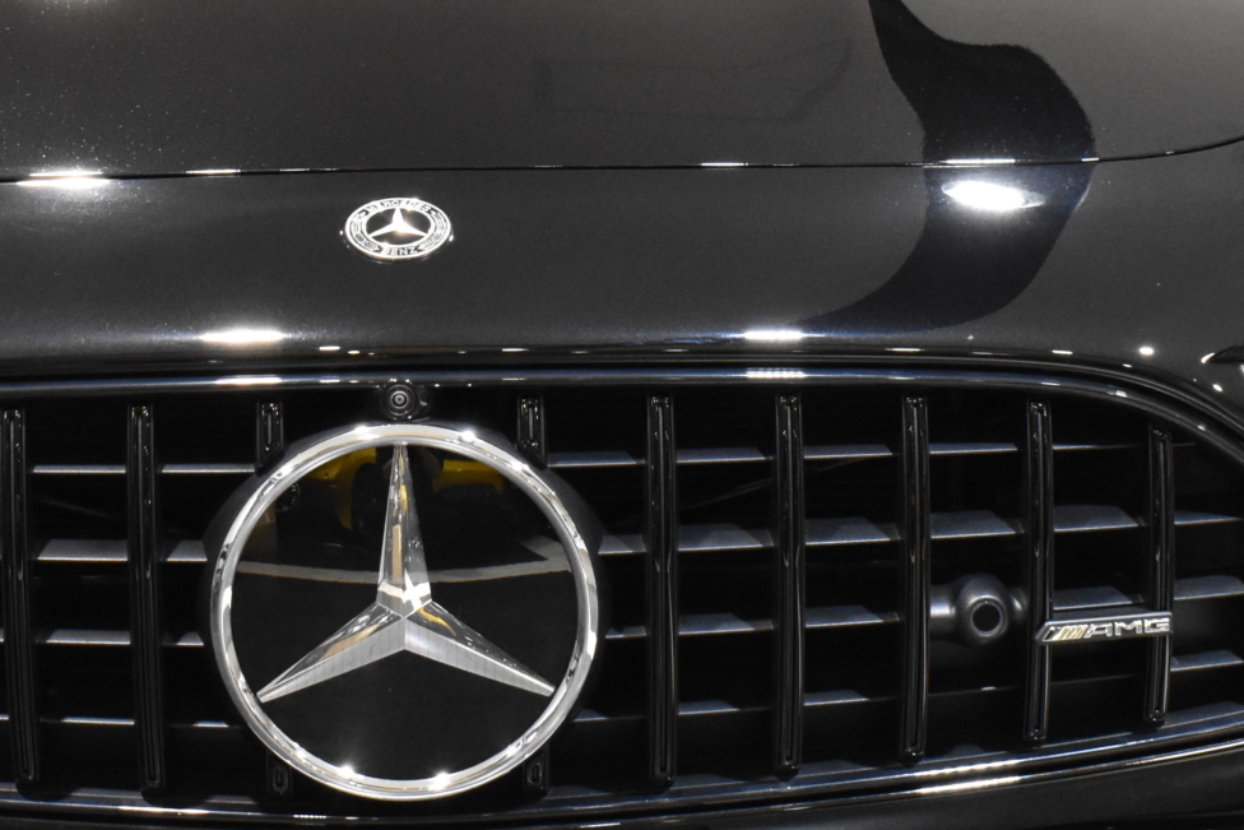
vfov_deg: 11.6
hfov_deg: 17.3
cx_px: 393
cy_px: 341
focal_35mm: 118
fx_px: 4078
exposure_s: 1/50
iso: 2200
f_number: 8
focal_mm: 30
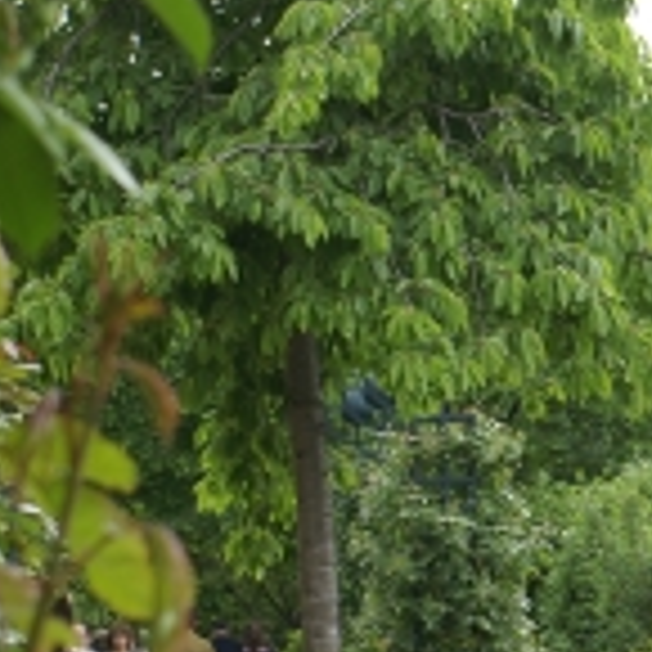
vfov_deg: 7.4
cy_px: 582
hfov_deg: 7.3
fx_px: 5045
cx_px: 845
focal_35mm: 237
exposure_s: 1/60
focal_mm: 45
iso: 100
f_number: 8
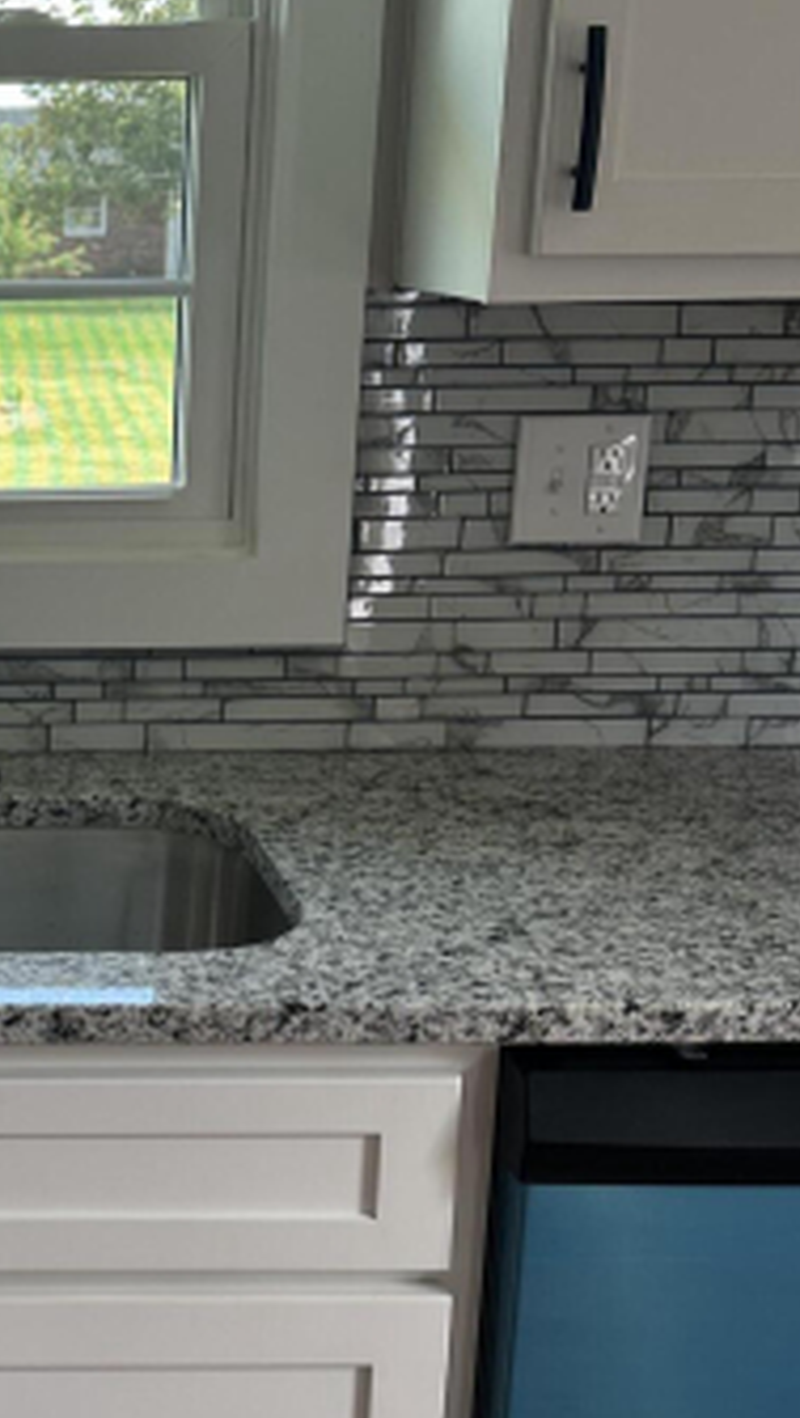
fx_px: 1957
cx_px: -174
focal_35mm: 52
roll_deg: -0.3
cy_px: 722
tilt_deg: -13.7
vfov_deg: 39.8
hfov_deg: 21.4
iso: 80
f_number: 1.78
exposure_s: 1/149
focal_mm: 6.86
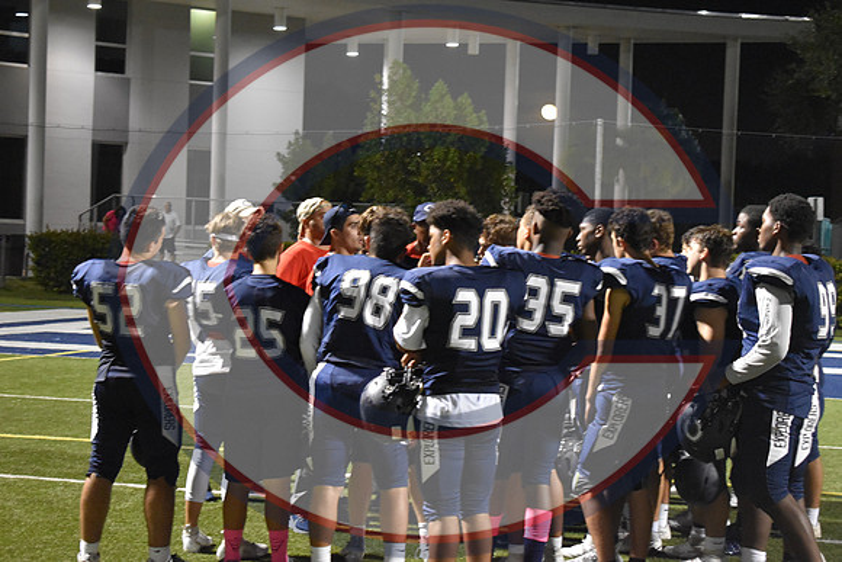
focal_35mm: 72
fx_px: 1684
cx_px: 421
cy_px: 281
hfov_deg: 28.1
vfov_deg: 18.9
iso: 5000
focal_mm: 48
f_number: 5.3
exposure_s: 1/60
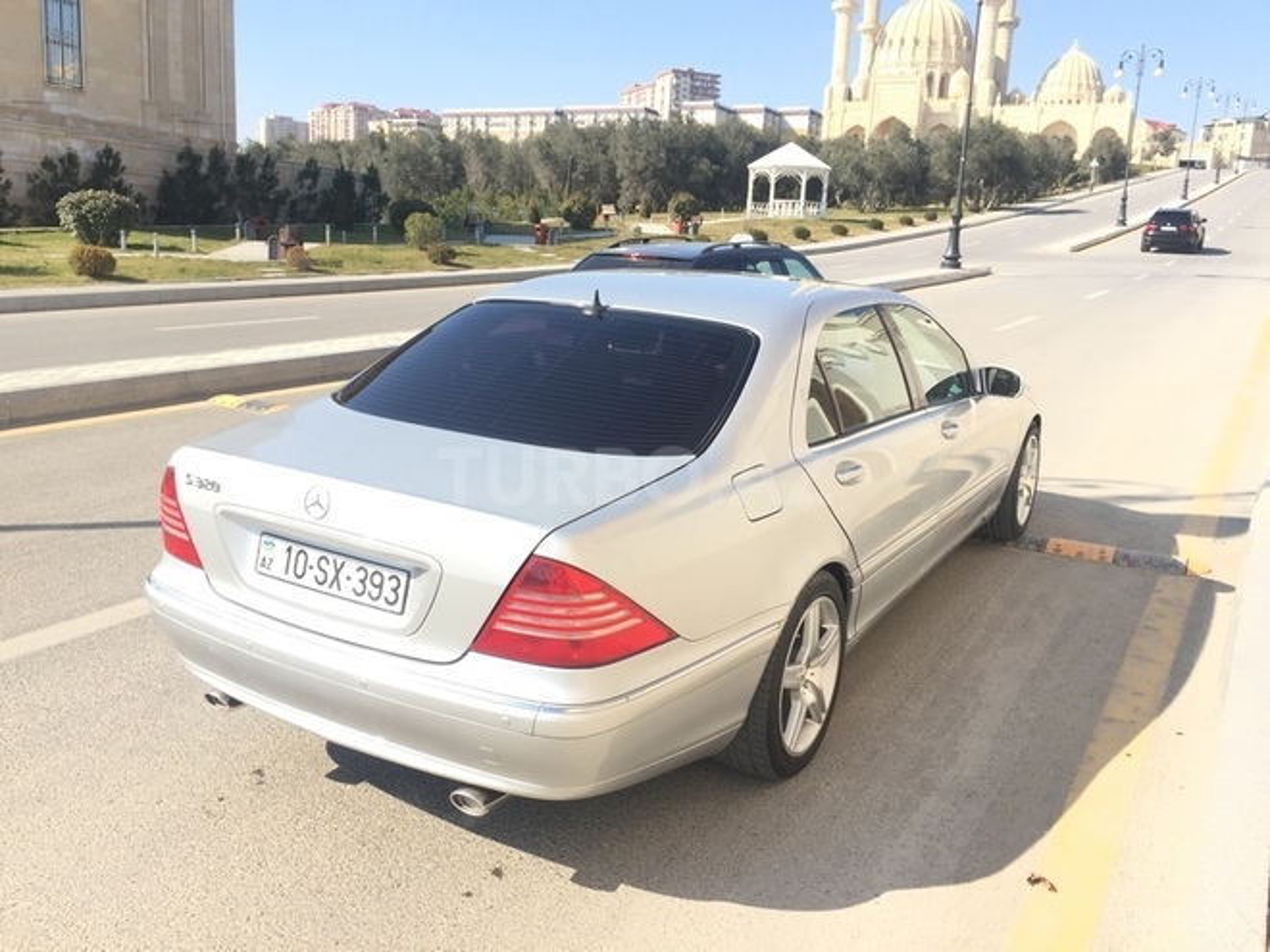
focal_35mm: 29
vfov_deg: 48.2
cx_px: 635
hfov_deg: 61.7
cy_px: 476
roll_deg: -2.4
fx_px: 1064
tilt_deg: -12.3
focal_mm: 4.15
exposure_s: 1/920
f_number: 2.2
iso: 32
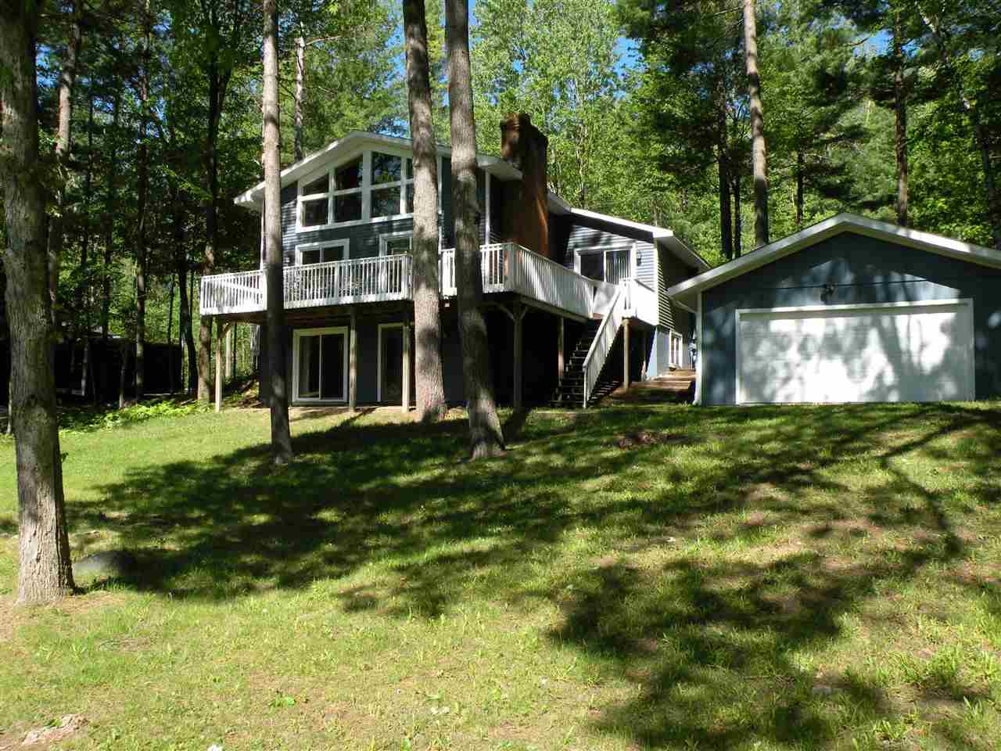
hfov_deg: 65.3
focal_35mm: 27
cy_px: 376
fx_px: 781
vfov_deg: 51.4
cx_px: 500
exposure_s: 1/186
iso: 64
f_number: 5.6
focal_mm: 4.7
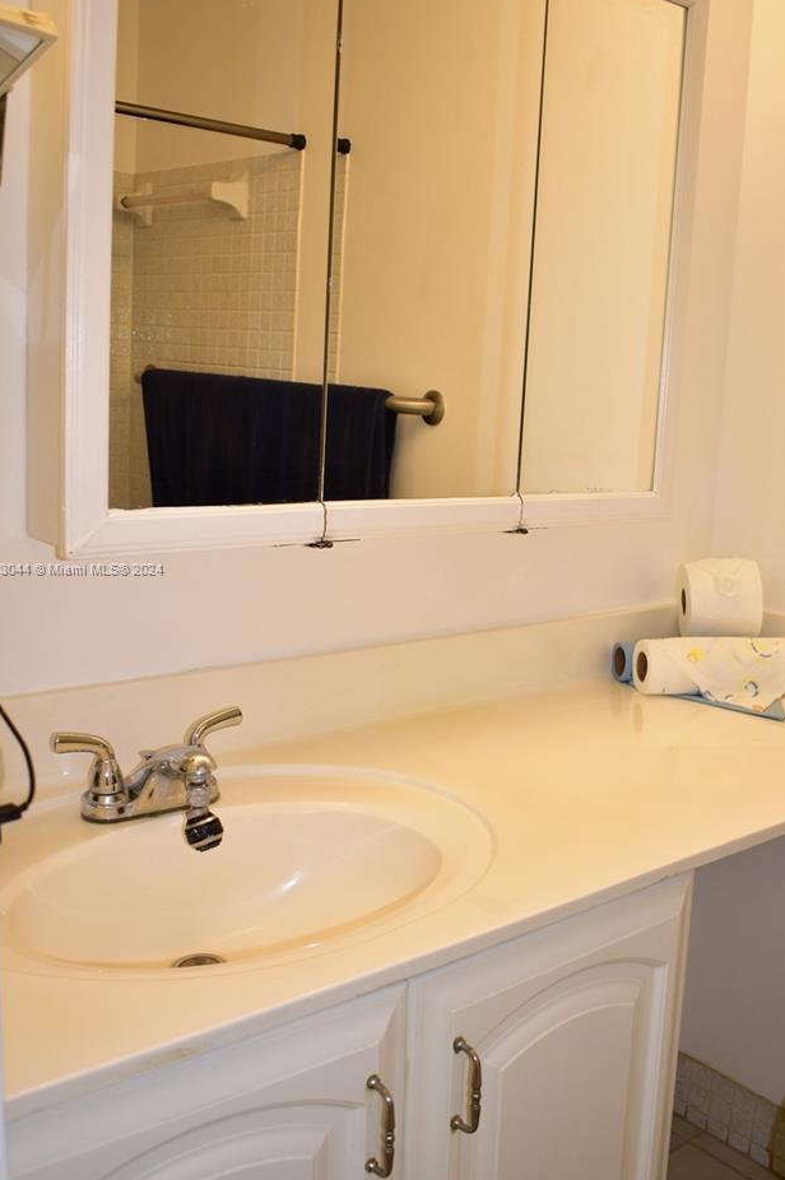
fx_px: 1146
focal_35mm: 35
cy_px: 570
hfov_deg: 37.7
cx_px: 466
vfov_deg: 54.5
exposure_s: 1/60
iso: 110
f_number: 3.5
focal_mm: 18
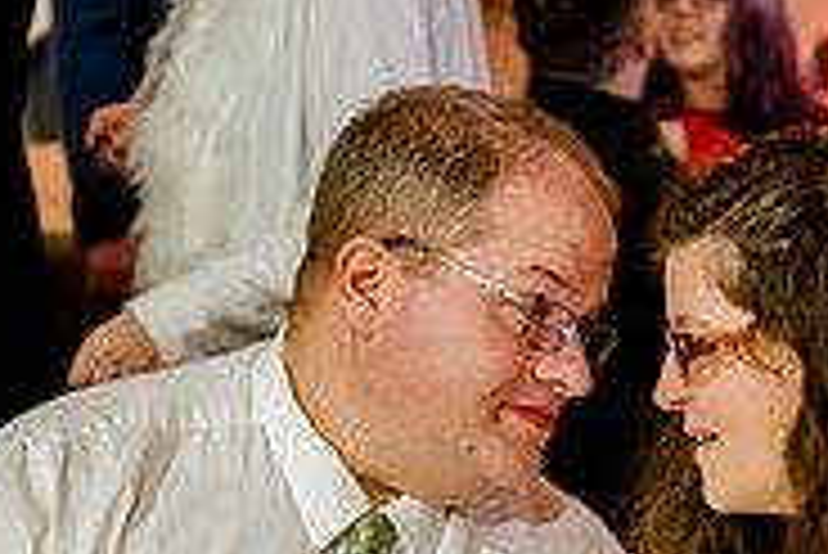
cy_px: 606
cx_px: 450
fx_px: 2762
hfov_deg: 17.0
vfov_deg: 11.3
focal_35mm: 120
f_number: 2.8
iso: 5000
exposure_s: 1/100
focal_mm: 38
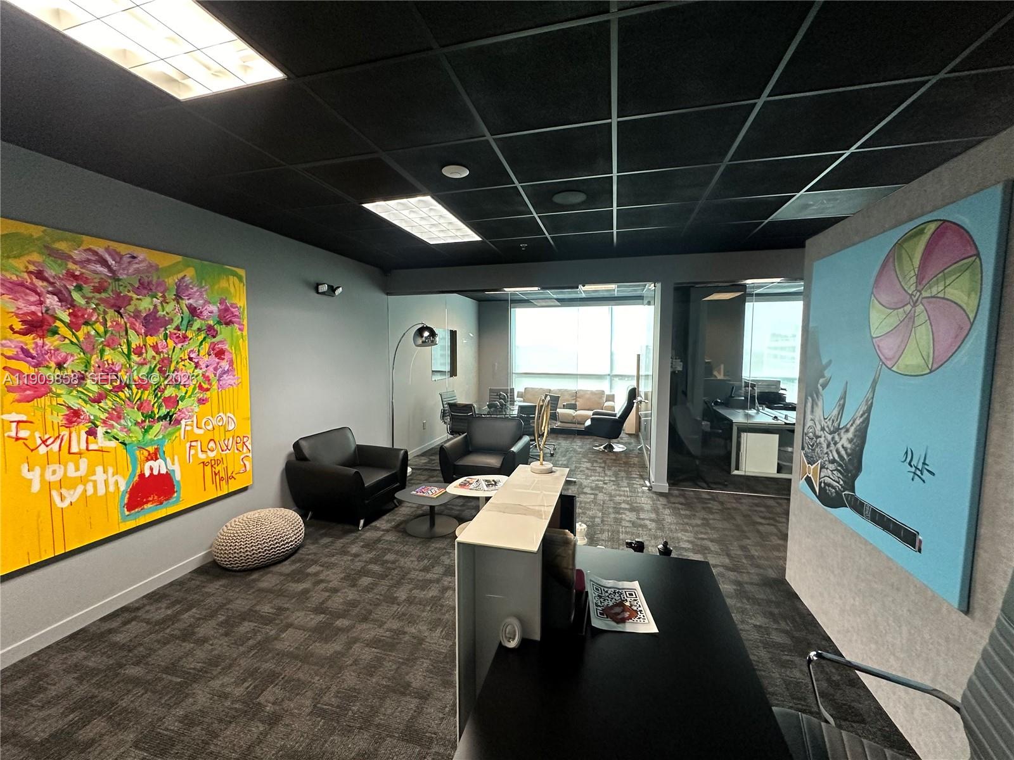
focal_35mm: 14
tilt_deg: -4.2
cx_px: 507
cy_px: 380
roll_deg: -0.1
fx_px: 410
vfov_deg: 85.7
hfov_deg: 102.1
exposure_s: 1/120
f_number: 2.2
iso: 320
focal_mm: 2.22
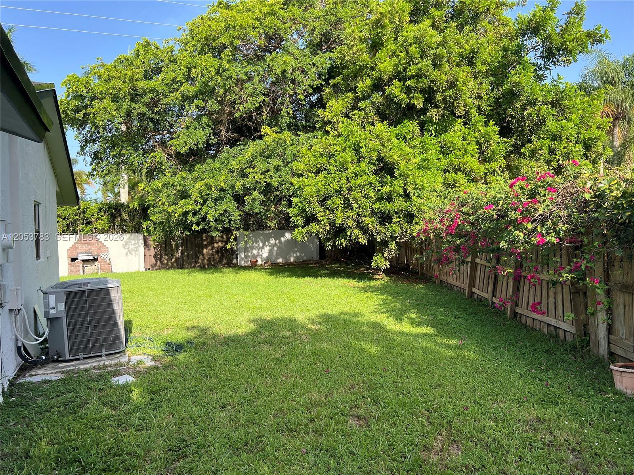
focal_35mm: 26
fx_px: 476
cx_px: 317
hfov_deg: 67.3
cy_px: 238
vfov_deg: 53.1
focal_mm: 5.7
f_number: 1.5
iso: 50
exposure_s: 1/1058
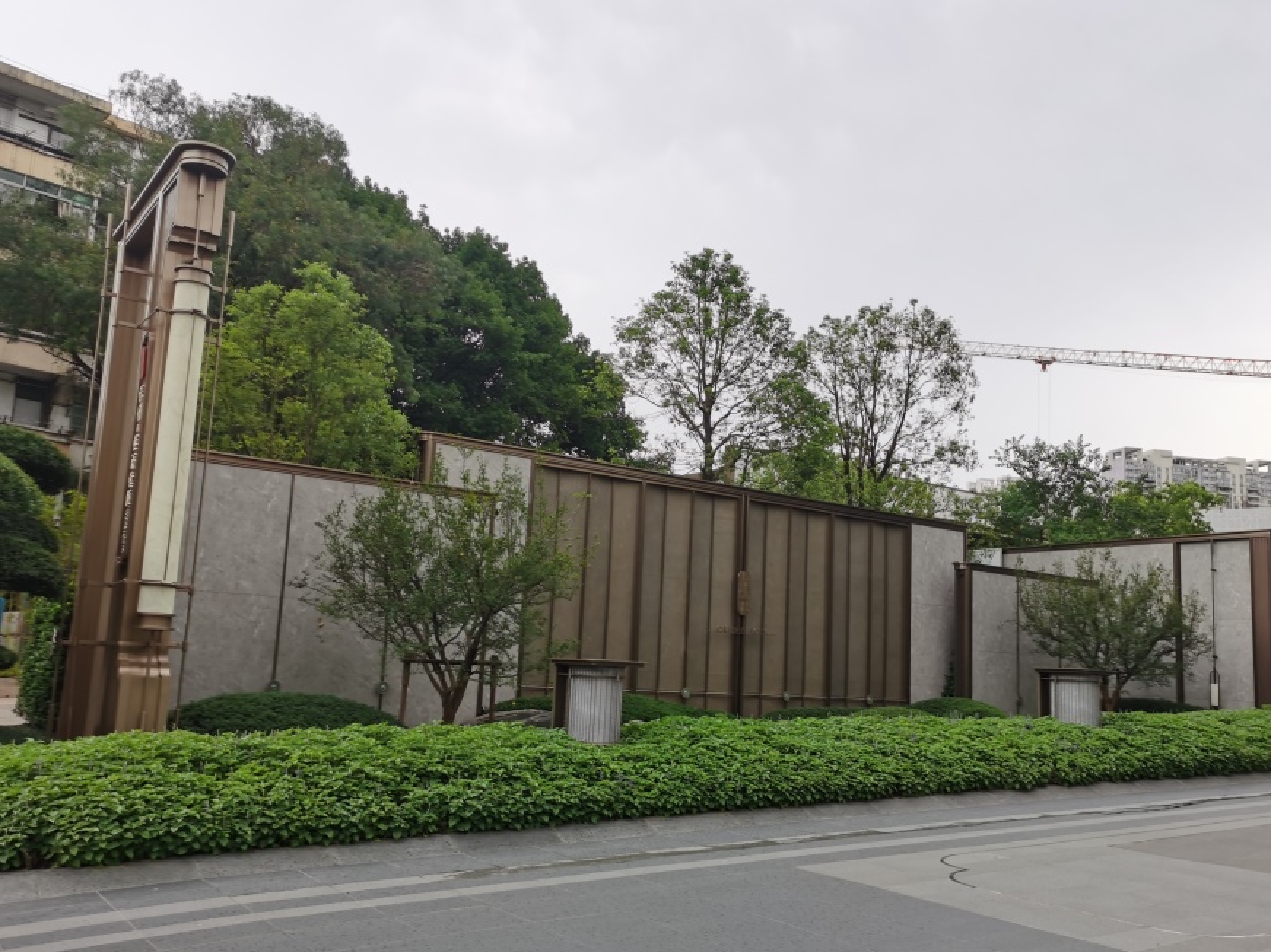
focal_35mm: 31
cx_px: 665
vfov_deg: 45.4
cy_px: 506
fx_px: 1138
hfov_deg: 58.3
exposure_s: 1/603
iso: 50
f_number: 1.8
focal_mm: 5.58
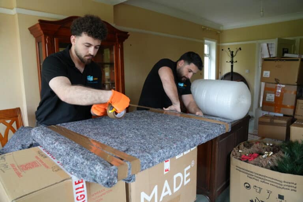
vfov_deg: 51.3
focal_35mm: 25
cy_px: 101
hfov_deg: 71.5
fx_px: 210
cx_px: 152
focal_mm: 25
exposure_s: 1/160
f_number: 4
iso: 2500
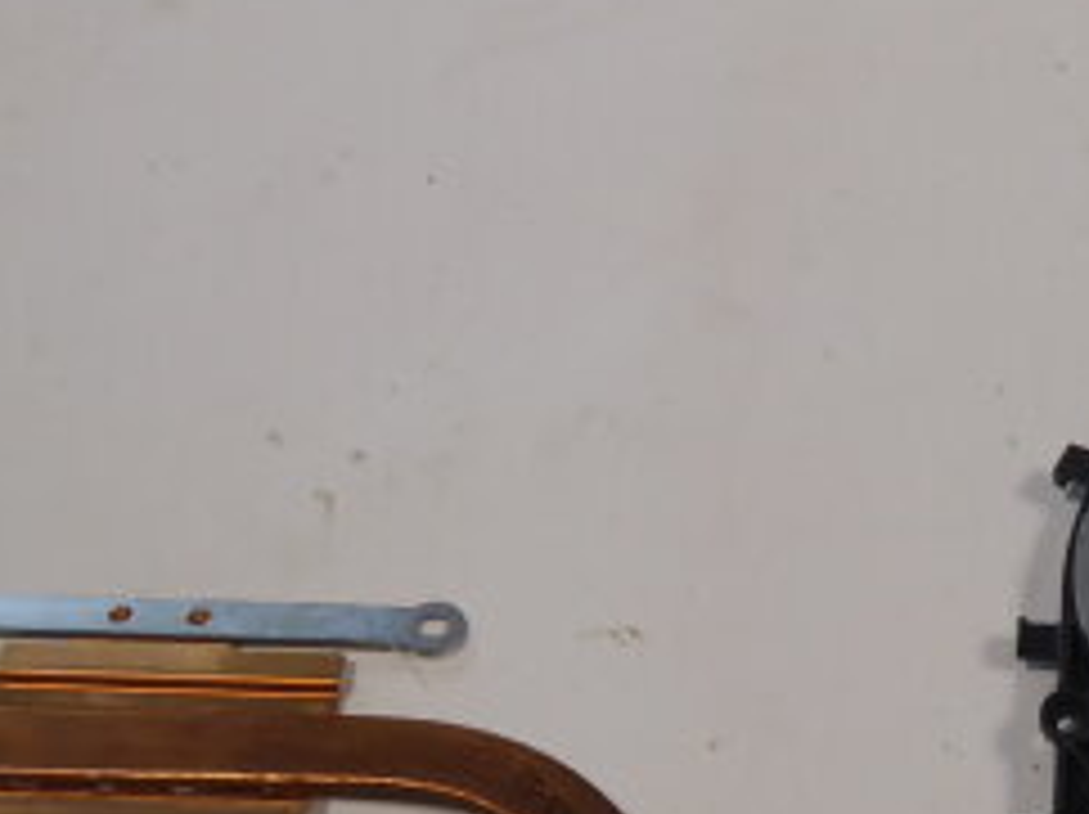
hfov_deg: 26.2
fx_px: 2263
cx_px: 986
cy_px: 733
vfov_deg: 20.0
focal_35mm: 72
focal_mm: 5
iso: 200
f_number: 3.5
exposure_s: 1/60
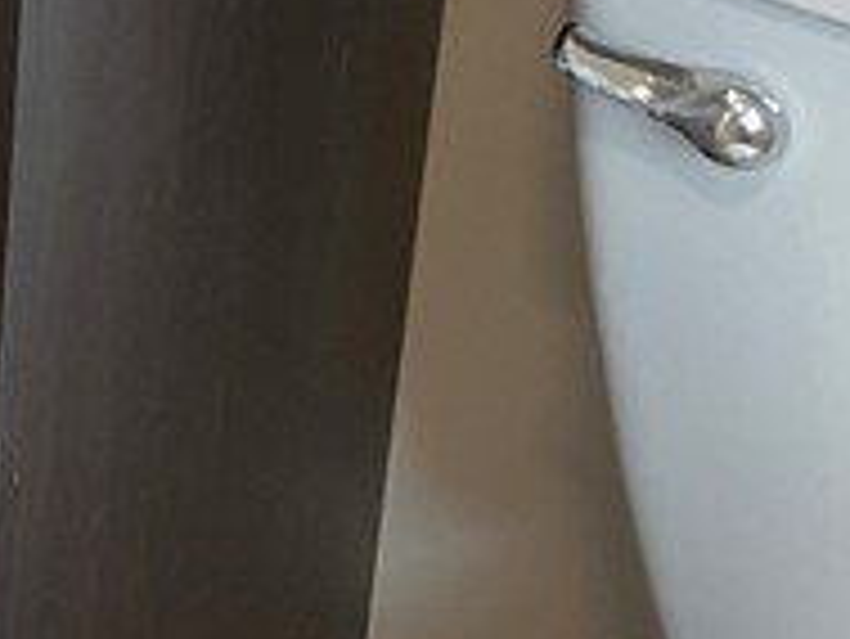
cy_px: -324
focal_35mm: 157
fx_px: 3858
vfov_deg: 9.2
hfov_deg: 11.6
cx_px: -688
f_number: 1.8
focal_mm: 3
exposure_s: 1/60
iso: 50
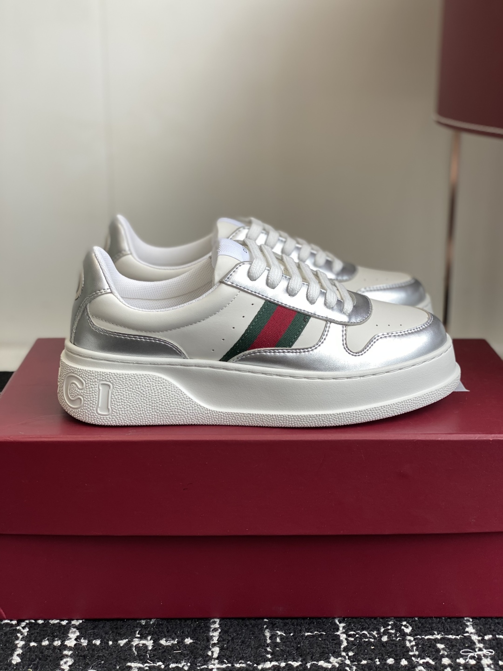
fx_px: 1007
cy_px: 336
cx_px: 252
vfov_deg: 36.8
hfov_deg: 28.0
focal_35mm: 52
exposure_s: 1/151
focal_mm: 6
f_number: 2
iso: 20
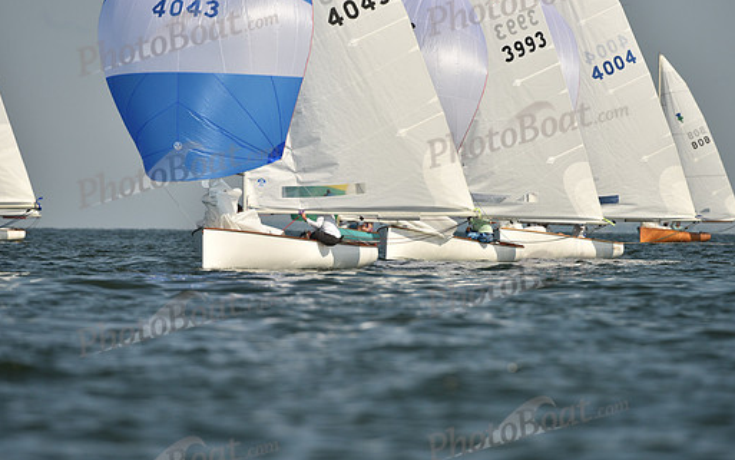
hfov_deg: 4.6
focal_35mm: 461
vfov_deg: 2.9
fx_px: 9237
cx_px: 354
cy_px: 226
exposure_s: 1/2500
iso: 250
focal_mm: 400
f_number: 5.6
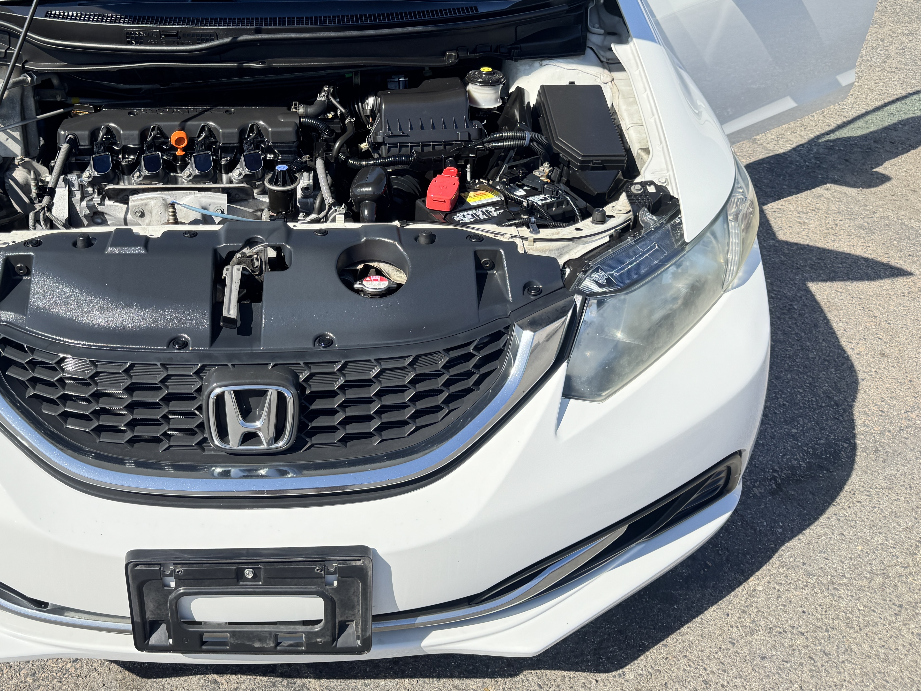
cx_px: 295
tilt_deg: -27.1
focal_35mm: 36
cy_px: 205
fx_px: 958
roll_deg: -0.5
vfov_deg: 39.0
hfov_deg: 50.3
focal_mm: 6.76
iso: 80
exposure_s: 1/2833
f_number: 1.78
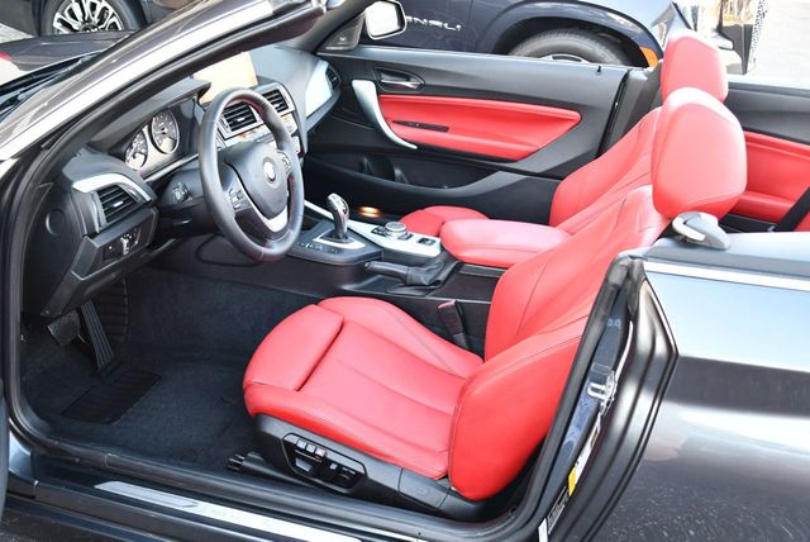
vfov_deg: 36.9
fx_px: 811
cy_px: 271
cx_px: 405
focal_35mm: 36
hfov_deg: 53.1
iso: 800
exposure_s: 1/160
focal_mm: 18
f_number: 3.5
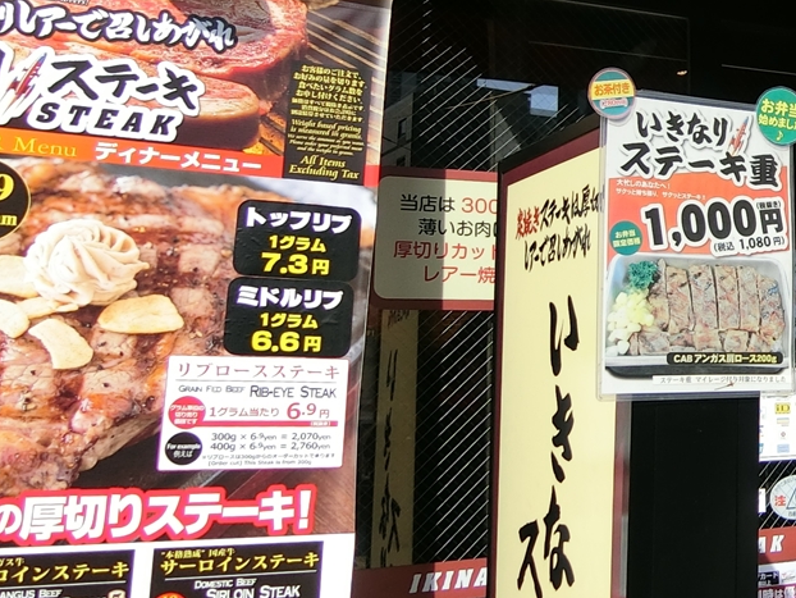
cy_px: 182
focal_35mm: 54
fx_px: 1242
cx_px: 929
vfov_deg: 26.8
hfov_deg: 30.7
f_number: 7.2
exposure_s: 1/160
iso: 80
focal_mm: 4.6
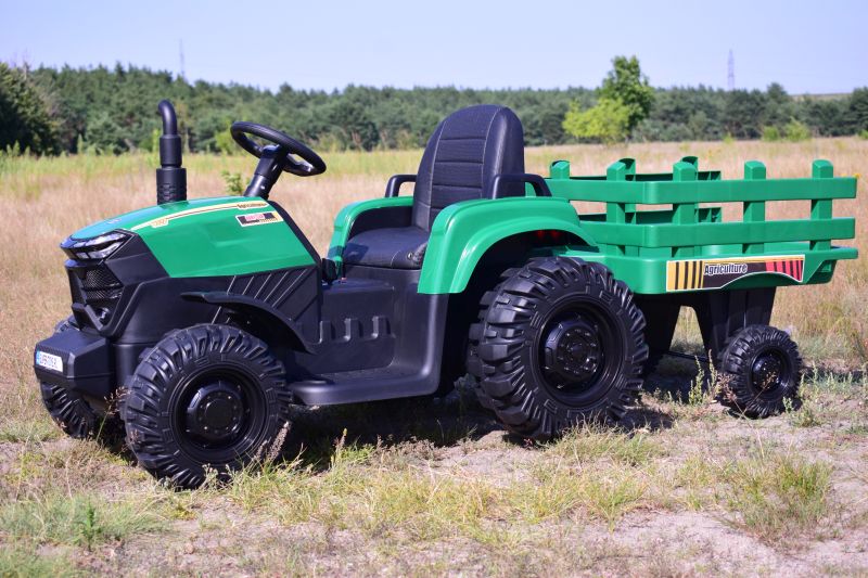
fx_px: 1519
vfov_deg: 21.6
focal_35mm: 63
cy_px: 289
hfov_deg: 31.9
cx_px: 434
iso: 1250
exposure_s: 1/4000
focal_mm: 42
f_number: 6.3
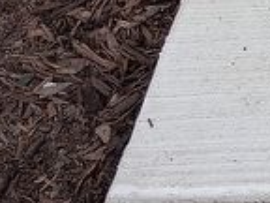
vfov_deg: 8.6
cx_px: 641
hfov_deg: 10.6
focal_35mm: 161
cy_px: -252
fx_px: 1256
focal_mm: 4.27
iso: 100
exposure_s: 1/328
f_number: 1.8
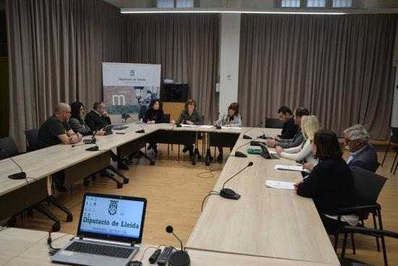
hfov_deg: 59.5
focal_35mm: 32
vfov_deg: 41.7
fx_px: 348
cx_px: 199
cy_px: 133
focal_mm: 21
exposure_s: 1/80
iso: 400
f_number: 4.5
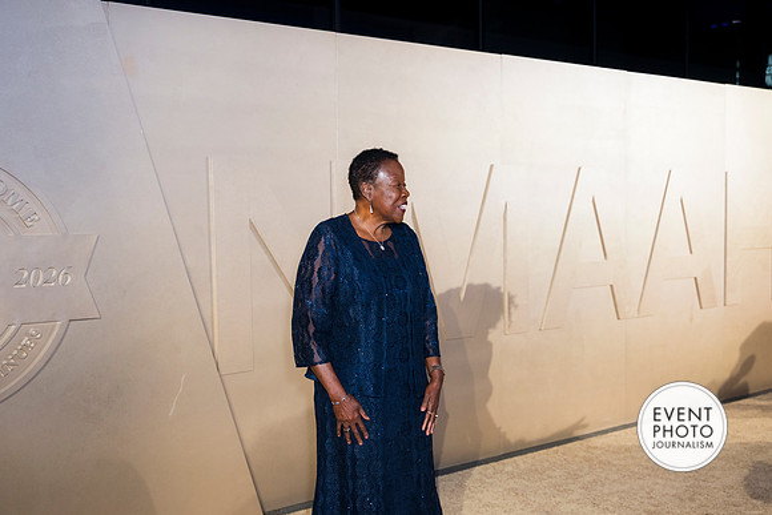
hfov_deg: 47.4
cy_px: 258
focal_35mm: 41
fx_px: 879
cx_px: 386
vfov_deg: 32.6
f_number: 3.5
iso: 800
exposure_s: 1/250
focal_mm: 41
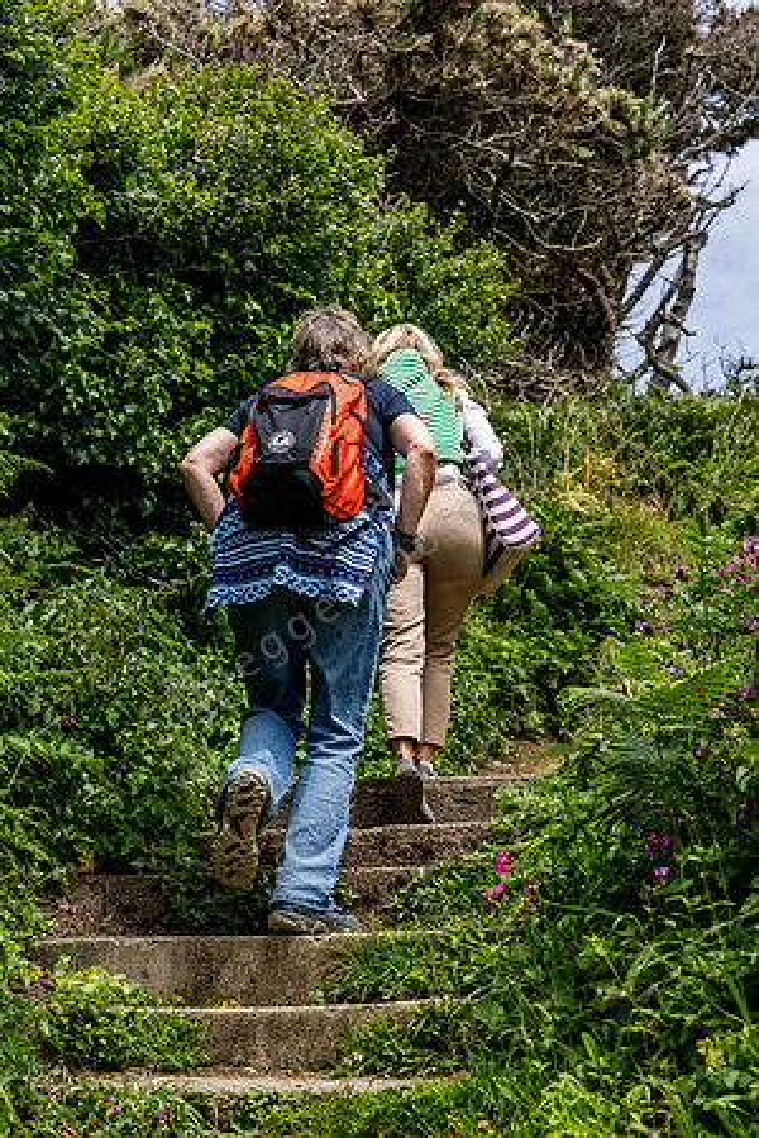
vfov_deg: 28.8
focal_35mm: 70
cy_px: 569
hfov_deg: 19.5
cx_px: 380
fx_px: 2214
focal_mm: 70
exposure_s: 1/500
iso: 200
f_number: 6.3
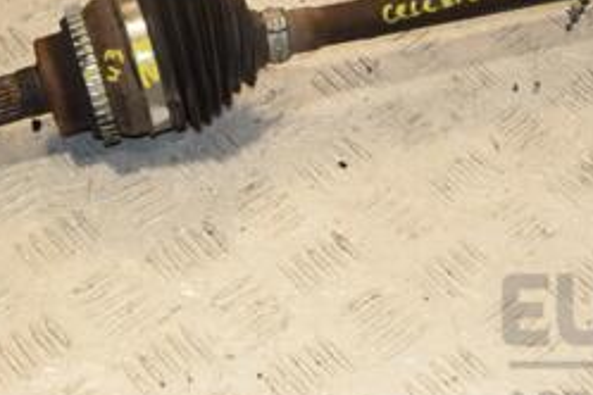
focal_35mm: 94
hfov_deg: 21.5
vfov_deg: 14.3
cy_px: -7
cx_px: 457
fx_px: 1548
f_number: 9
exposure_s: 1/200
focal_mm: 26
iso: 800
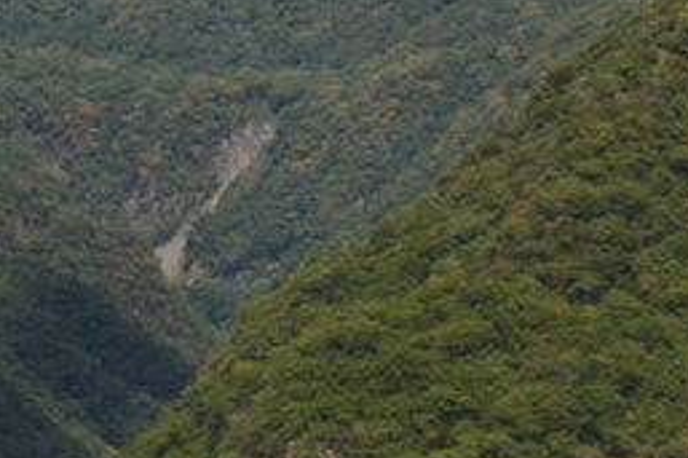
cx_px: -3
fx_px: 6073
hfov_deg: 6.5
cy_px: -785
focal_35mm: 318
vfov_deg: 4.2
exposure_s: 1/200
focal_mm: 34
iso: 100
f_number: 11
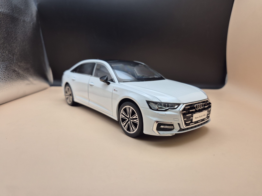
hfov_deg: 73.9
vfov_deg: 58.9
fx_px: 174
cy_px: 98
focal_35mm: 23
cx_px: 131
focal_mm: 5.4
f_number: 1.8
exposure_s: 1/112
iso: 25
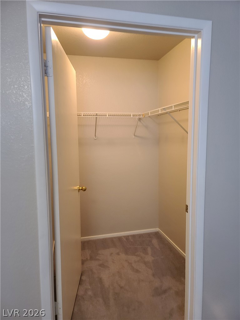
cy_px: 160
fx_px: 231
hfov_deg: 54.9
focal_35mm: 25
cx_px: 120
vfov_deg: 69.4
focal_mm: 7
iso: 250
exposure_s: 1/40
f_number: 1.8
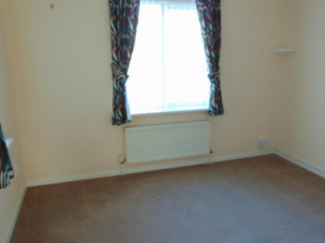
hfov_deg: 61.7
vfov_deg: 48.2
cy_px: 125
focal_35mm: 29
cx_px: 164
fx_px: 272
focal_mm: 4.5
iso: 200
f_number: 3
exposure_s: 1/30
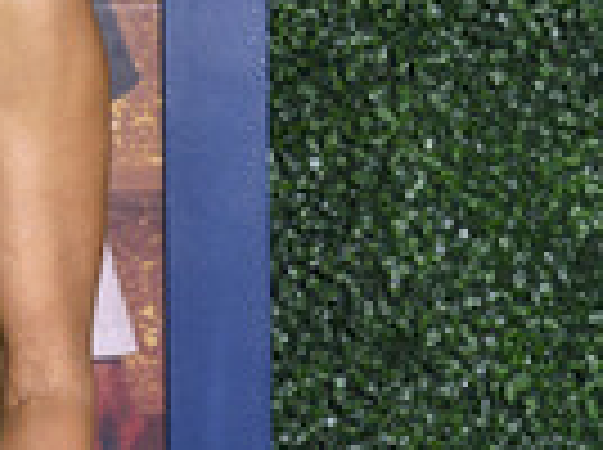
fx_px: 4608
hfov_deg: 7.4
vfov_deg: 5.6
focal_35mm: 265
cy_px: 36
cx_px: -256
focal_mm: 82
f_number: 6.3
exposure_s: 1/320
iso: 2000
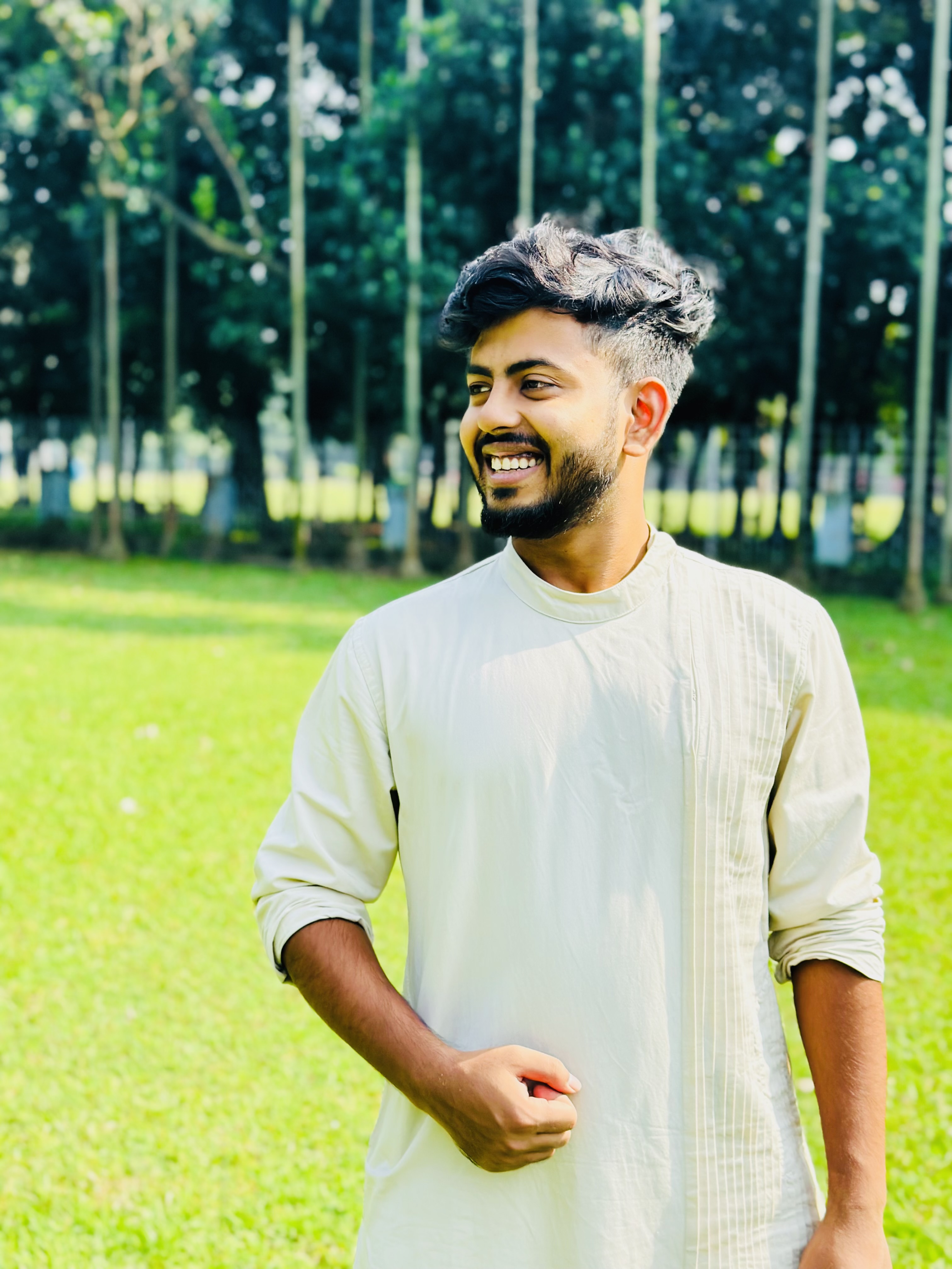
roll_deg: -2.0
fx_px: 1760
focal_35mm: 48
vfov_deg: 39.7
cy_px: 634
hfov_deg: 30.3
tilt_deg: -6.2
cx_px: 476
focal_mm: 6.86
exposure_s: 1/2809
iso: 80
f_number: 1.78
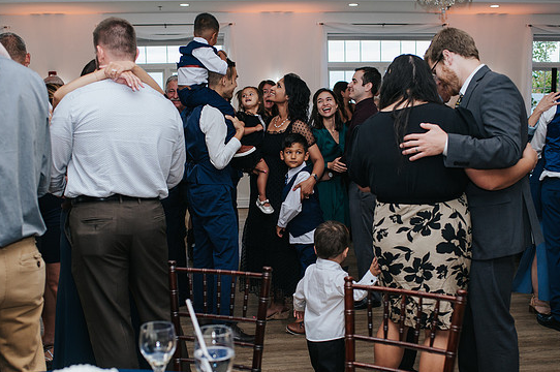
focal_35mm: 46
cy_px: 230
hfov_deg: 42.8
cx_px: 280
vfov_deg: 29.1
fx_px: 715
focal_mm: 35
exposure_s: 1/200
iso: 800
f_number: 3.2
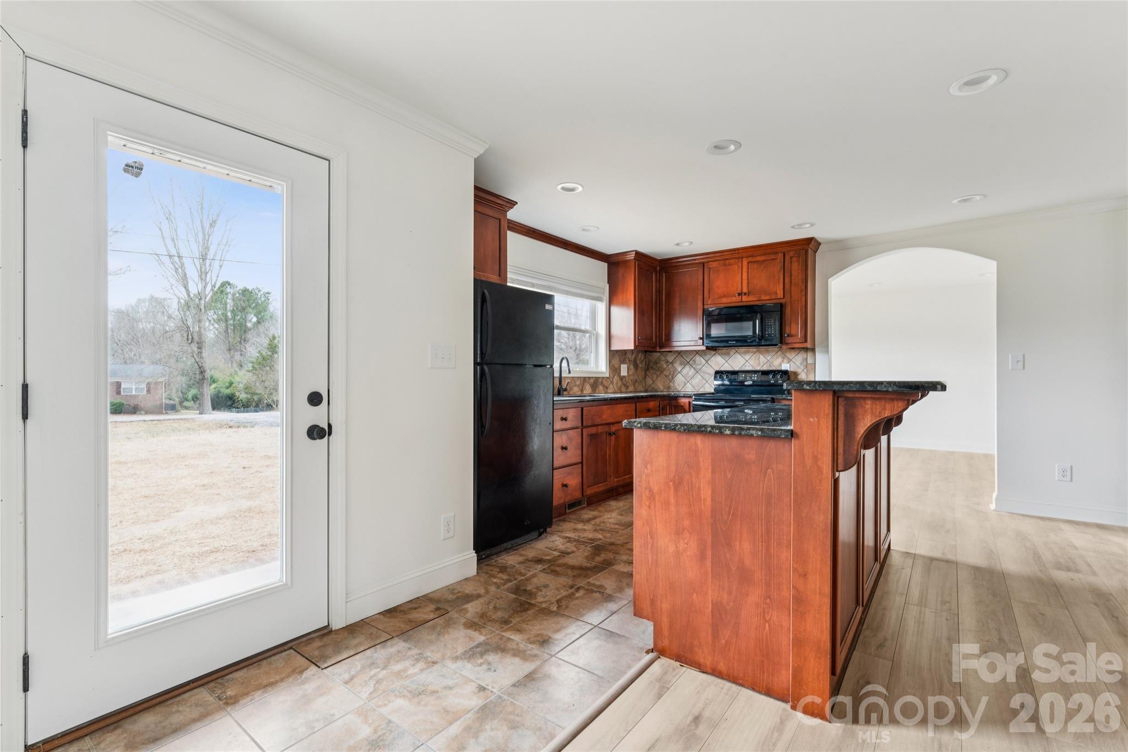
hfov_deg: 96.0
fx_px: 508
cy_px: 376
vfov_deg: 73.1
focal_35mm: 16
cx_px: 564
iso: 100
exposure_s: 1.3
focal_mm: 16.2
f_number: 13
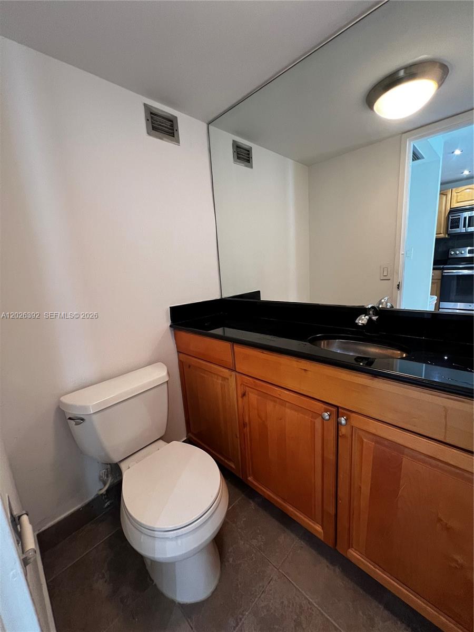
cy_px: 316
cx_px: 237
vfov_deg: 106.2
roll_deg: +3.9
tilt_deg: -11.5
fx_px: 237
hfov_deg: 89.9
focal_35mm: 13
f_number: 1.8
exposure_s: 1/60
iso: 400
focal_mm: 1.57
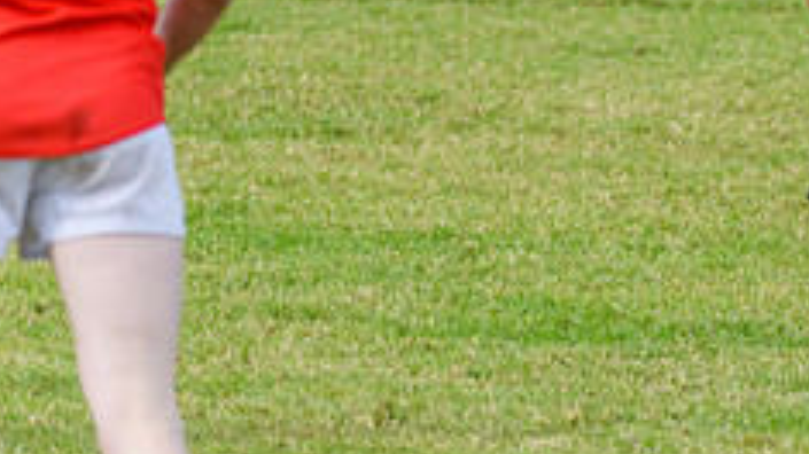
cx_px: 665
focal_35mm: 621
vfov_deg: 2.0
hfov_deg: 3.5
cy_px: -232
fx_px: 13317
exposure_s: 1/2000
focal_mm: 220
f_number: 5.6
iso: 800
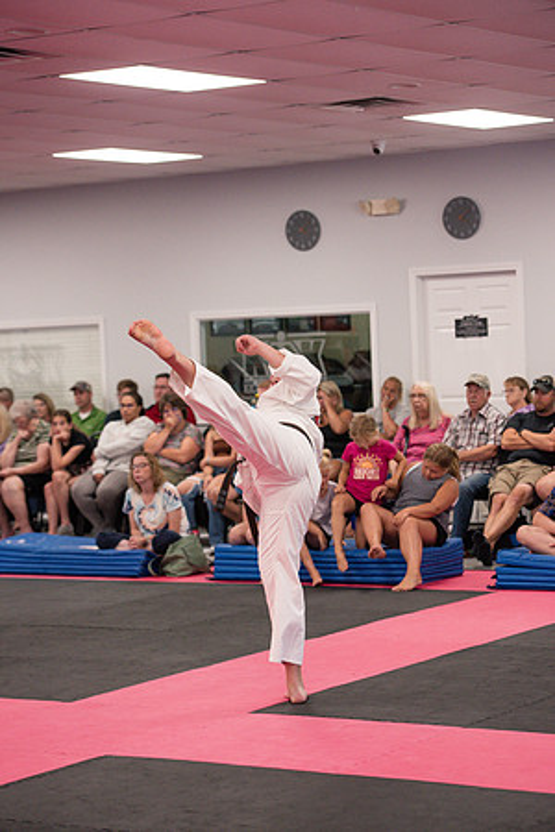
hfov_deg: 14.0
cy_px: 416
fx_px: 2266
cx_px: 278
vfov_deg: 20.8
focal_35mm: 98
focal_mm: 98
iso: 1600
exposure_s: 1/400
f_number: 3.5
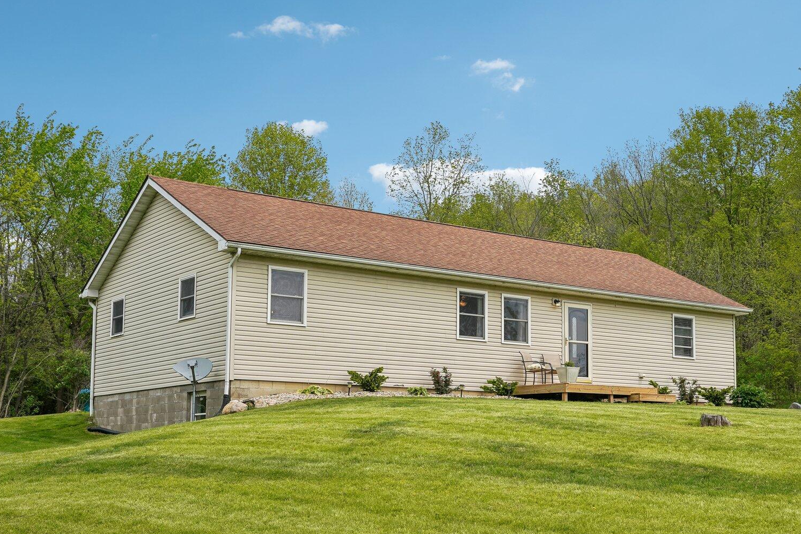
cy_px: 339
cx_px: 476
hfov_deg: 41.0
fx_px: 1068
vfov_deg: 28.0
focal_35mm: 48
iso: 100
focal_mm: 35
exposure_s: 1/400
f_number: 8
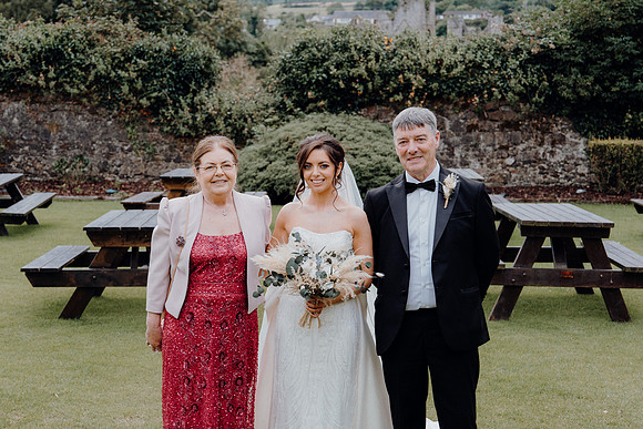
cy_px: 214
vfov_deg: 19.5
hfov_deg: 28.8
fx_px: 1251
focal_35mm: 70
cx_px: 322
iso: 160
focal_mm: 70
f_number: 6.3
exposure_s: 1/160
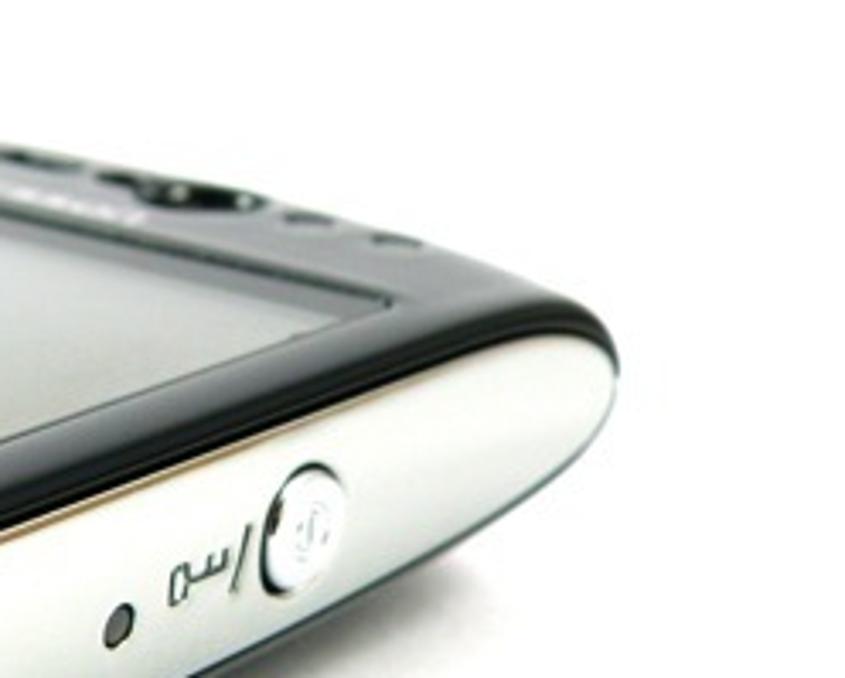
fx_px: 3355
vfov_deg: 11.5
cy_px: 496
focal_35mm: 134
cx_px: 252
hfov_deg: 14.3
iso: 100
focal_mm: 9.77
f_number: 5
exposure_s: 1/50
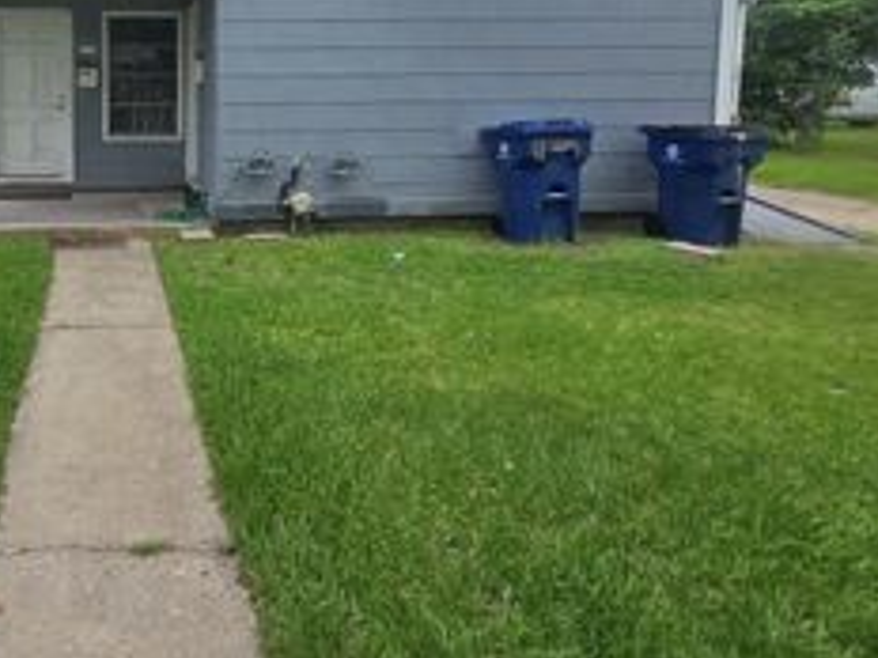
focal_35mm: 28
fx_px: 710
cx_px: 140
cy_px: 134
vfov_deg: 47.1
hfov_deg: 57.3
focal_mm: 2.2
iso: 50
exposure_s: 1/2391
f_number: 2.2
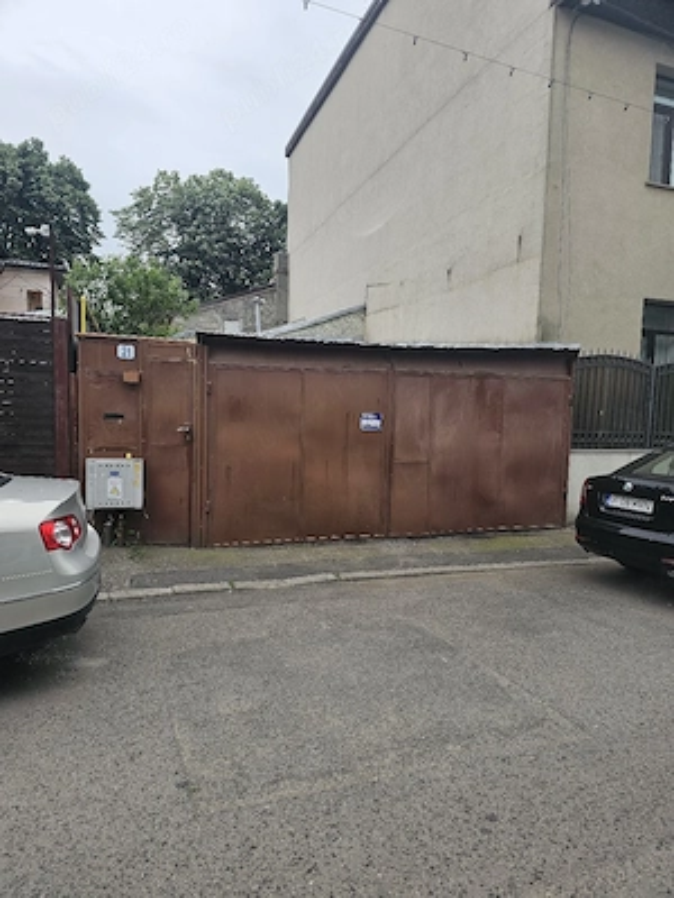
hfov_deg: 58.9
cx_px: 337
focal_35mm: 23
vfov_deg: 73.9
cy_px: 449
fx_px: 597
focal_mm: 6.3
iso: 20
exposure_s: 1/435
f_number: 1.7
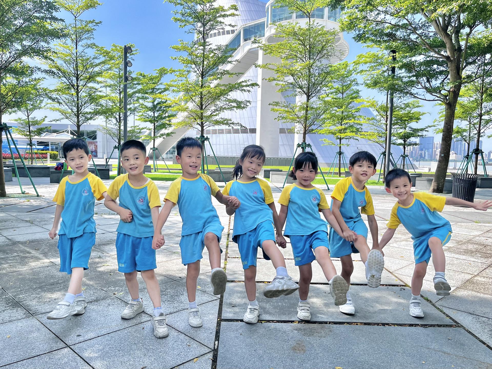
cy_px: 184
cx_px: 246
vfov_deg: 53.1
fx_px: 370
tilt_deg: -6.5
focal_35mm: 26
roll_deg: -2.8
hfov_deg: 67.3
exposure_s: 1/1862
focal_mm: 5.1
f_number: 1.6
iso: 50
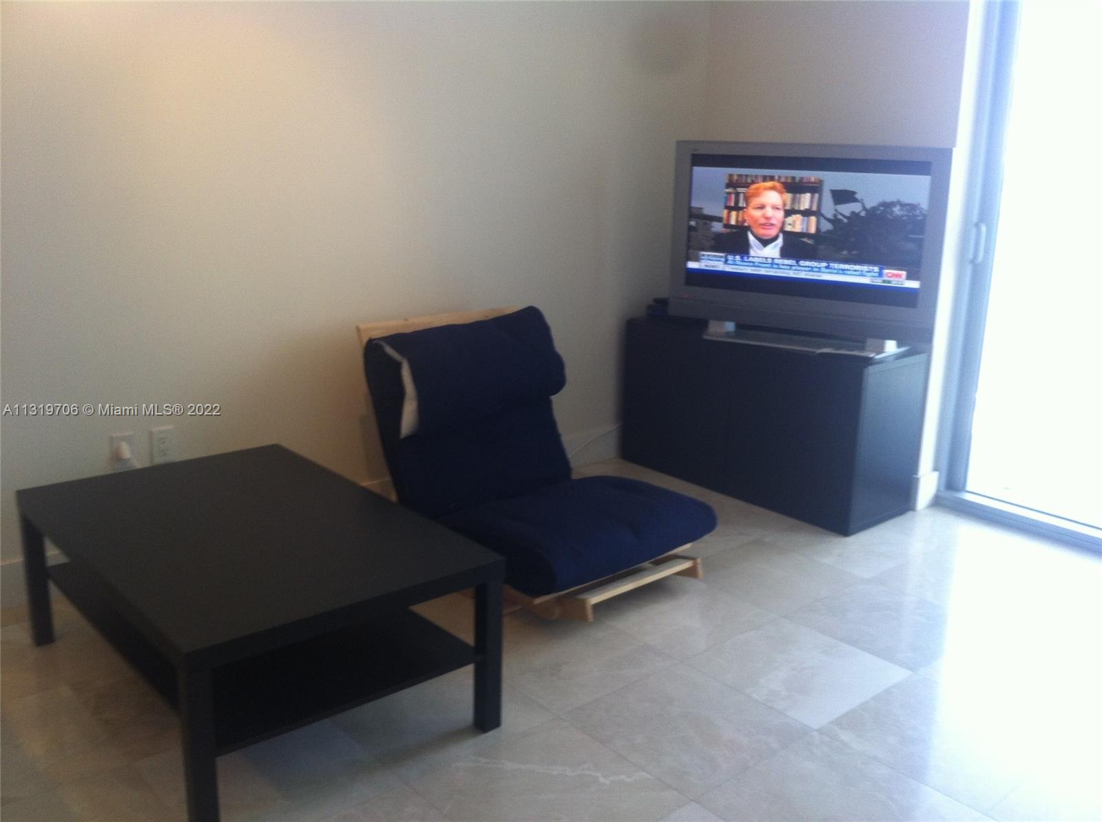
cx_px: 551
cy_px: 411
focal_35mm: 35
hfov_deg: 52.7
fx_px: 1112
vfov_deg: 40.6
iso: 80
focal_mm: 3.85
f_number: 2.8
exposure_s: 1/20
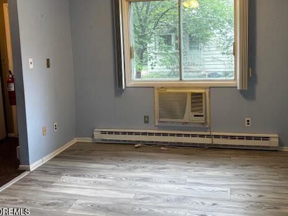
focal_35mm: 36
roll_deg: +2.4
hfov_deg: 51.2
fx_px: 300
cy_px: 76
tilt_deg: -5.2
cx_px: 159
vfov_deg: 39.3
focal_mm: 5.96
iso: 125
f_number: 1.6
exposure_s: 1/120
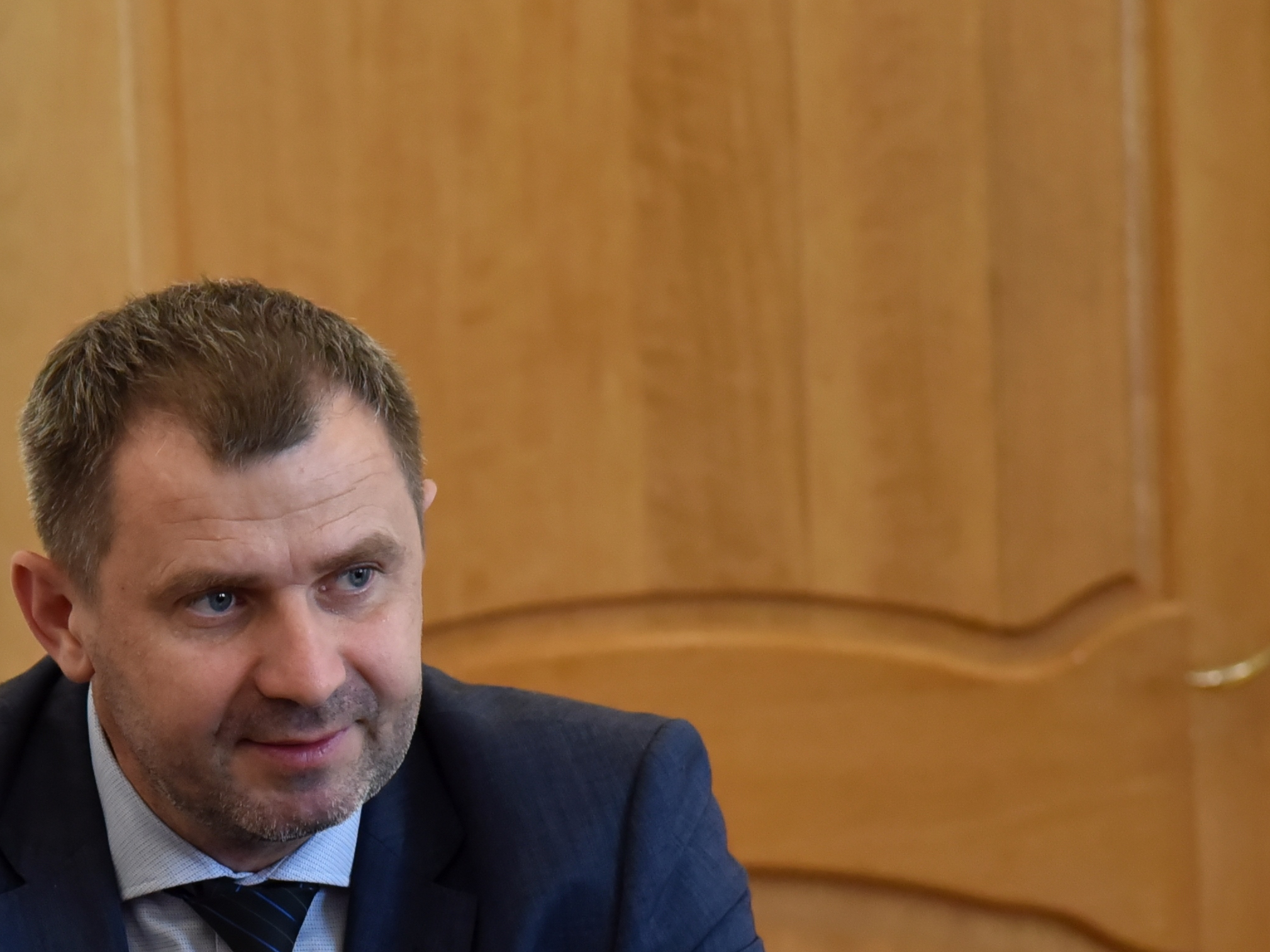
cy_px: 865
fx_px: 12620
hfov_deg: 5.8
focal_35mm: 344
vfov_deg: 4.3
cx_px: 113
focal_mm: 120
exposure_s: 1/320
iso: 2000
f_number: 4.5
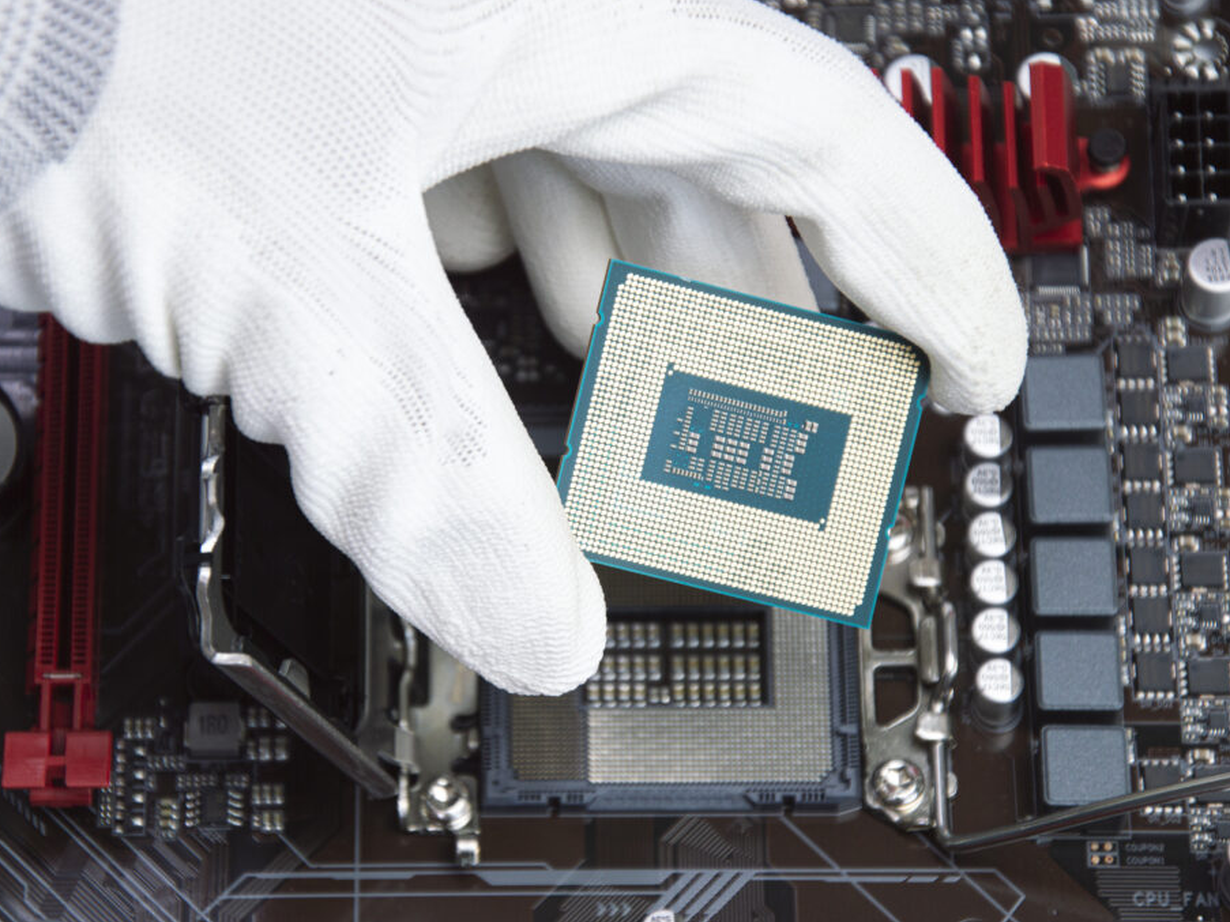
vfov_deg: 8.7
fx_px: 6095
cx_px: 546
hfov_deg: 11.5
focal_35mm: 172
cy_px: 461
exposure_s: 1/30
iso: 100
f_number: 5.6
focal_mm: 105
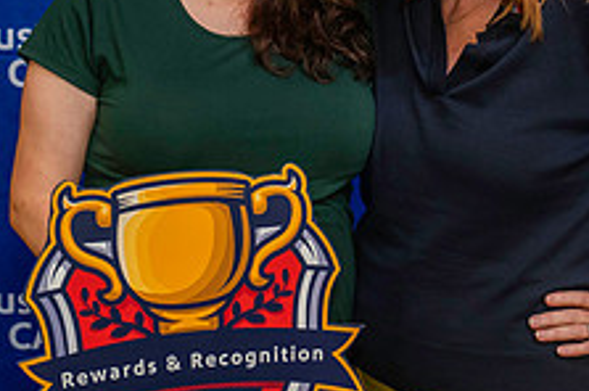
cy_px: 49
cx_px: 362
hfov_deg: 19.1
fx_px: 1748
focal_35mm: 107
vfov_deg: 12.7
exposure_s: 1/160
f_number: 4
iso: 1250
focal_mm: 40
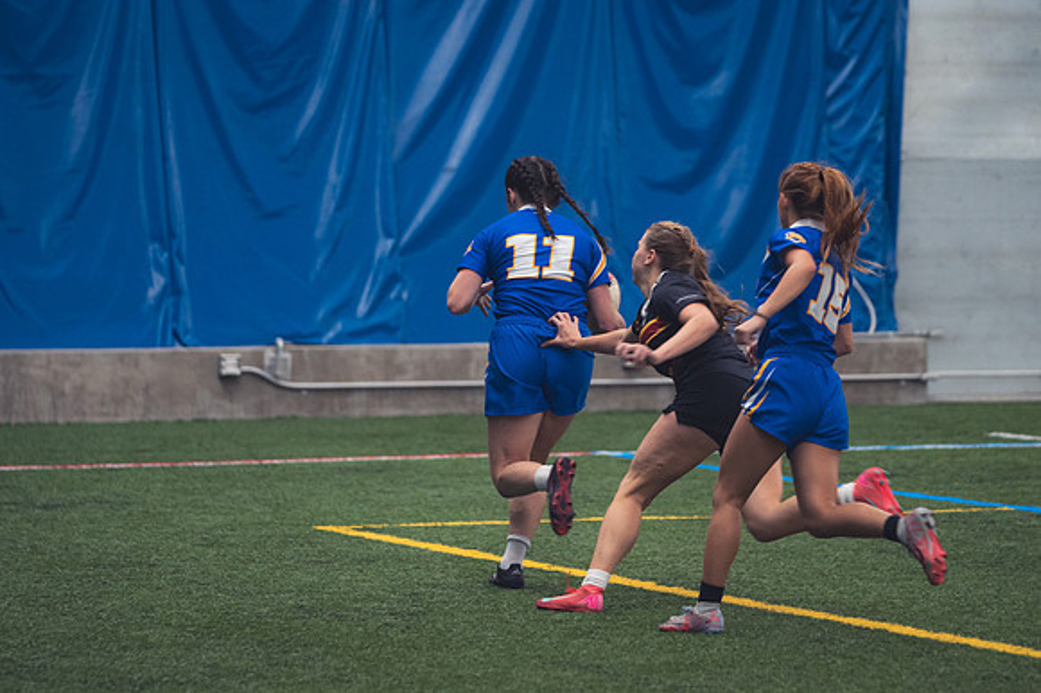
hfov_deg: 10.6
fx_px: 5635
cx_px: 520
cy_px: 346
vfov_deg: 7.0
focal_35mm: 195
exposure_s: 1/320
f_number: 2.8
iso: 2000
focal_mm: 130
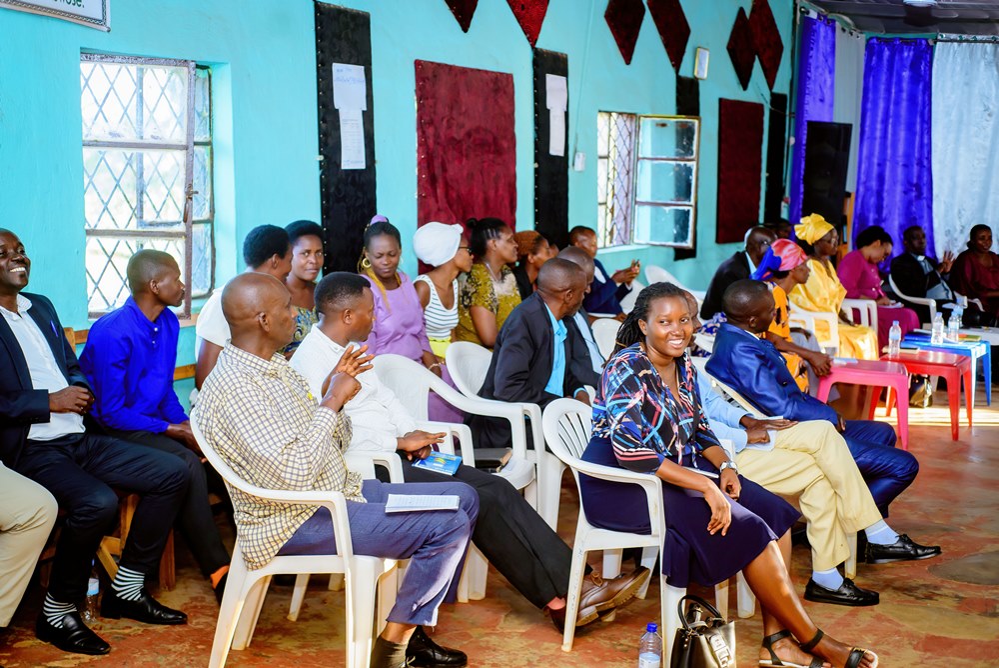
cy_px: 334
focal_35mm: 50
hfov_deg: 39.6
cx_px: 500
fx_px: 1388
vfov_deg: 27.0
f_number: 2.8
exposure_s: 1/200
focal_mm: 50
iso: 1250
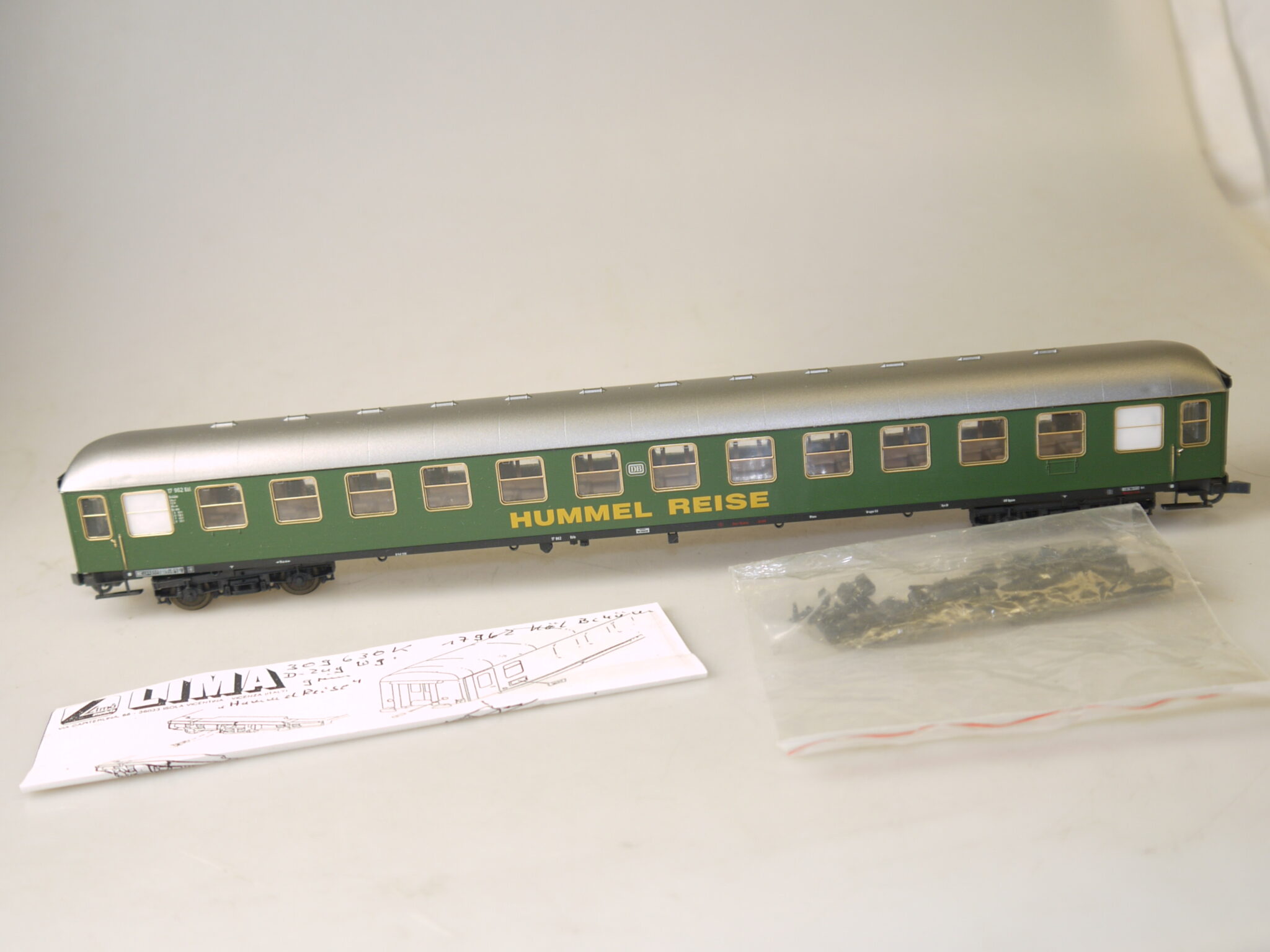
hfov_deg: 44.8
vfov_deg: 34.3
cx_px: 635
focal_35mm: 42
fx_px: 1541
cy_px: 476
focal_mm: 15
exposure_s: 1/100
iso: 100
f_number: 3.6
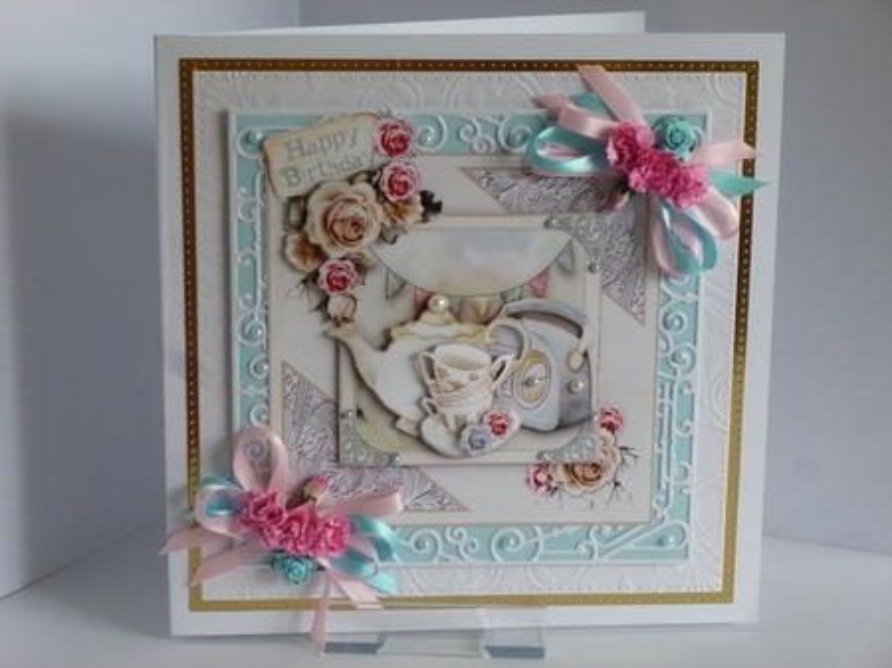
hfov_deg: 26.7
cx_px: 446
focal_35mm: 73
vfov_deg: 20.1
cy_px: 334
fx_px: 1880
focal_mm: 13.2
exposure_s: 1/50
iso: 400
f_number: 4.7
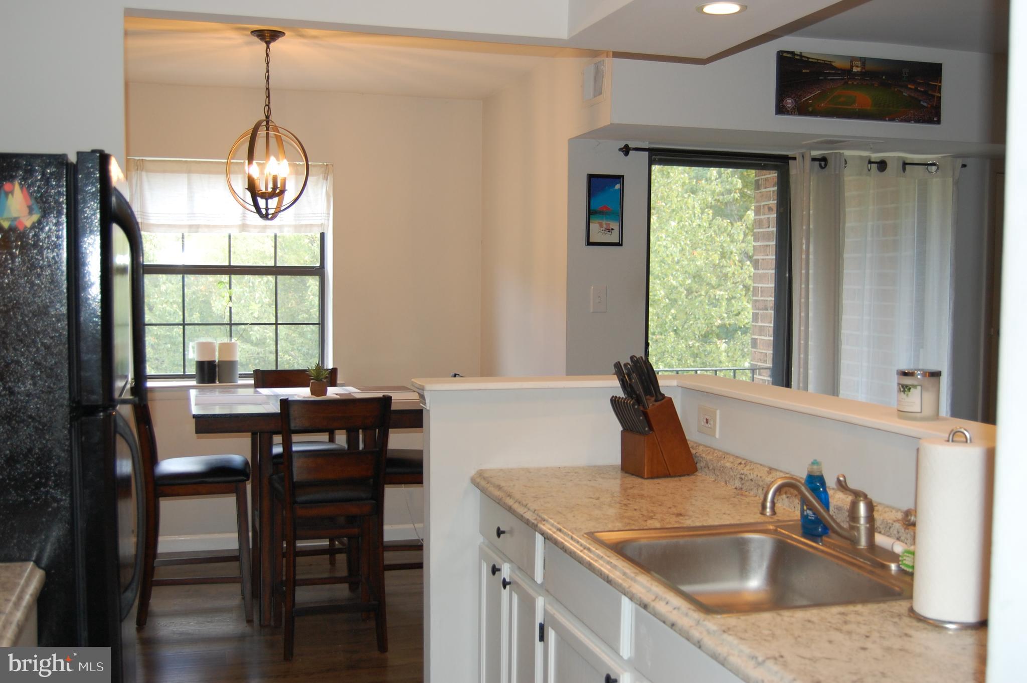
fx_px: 1111
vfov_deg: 34.1
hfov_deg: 49.6
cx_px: 514
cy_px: 342
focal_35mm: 39
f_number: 4
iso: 400
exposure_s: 1/60
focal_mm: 26
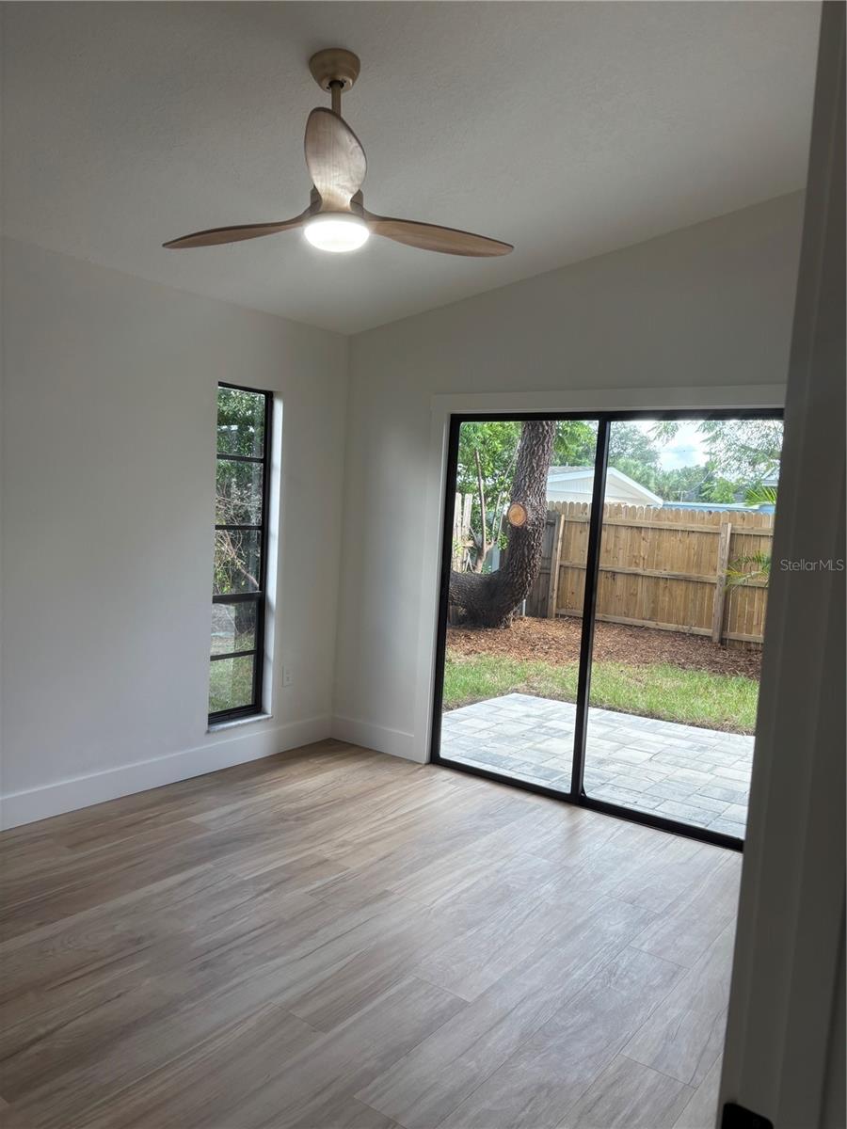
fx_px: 848
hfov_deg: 53.1
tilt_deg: -4.2
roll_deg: -5.3
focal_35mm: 26
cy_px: 564
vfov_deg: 67.3
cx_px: 424
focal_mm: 5.96
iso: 50
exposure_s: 1/256
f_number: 1.6
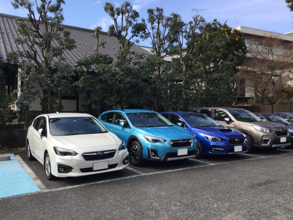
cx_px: 146
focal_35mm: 31
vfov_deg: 45.4
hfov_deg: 58.4
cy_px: 110
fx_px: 262
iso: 25
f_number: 2.4
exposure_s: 1/522
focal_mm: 3.3
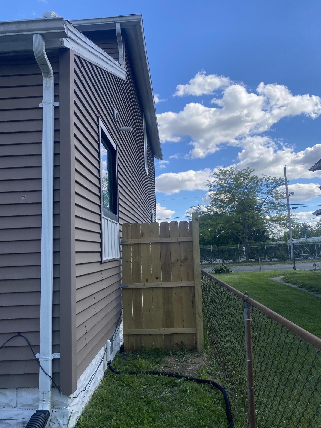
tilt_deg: +5.7
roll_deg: +2.1
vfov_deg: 67.3
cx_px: 160
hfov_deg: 53.1
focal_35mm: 26
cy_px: 214
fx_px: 321
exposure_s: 1/2028
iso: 32
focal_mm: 4.25
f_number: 1.8
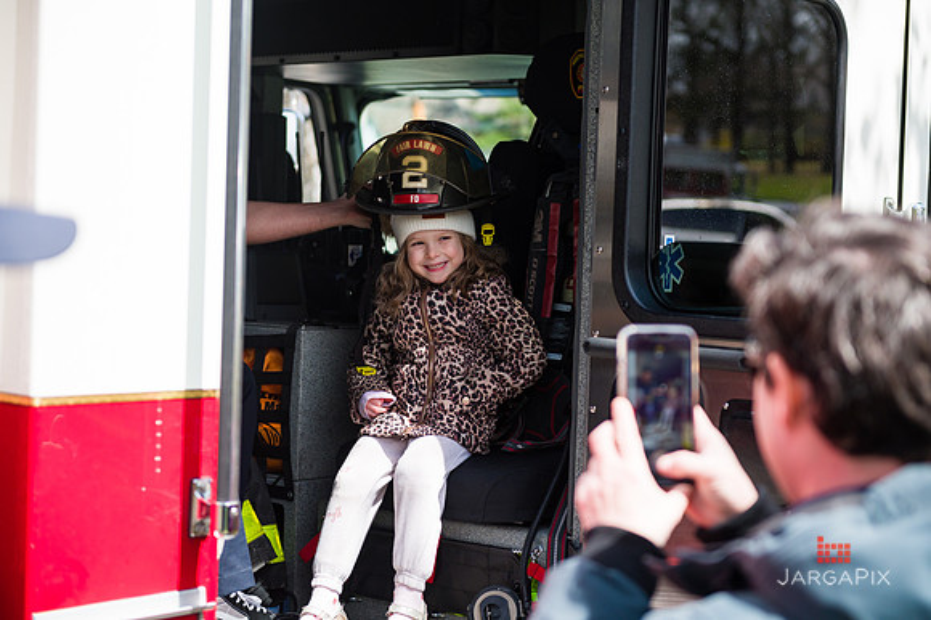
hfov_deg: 28.9
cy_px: 310
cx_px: 466
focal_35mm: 70
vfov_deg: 19.4
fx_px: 1809
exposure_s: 1/1600
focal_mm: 70
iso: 200
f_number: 4
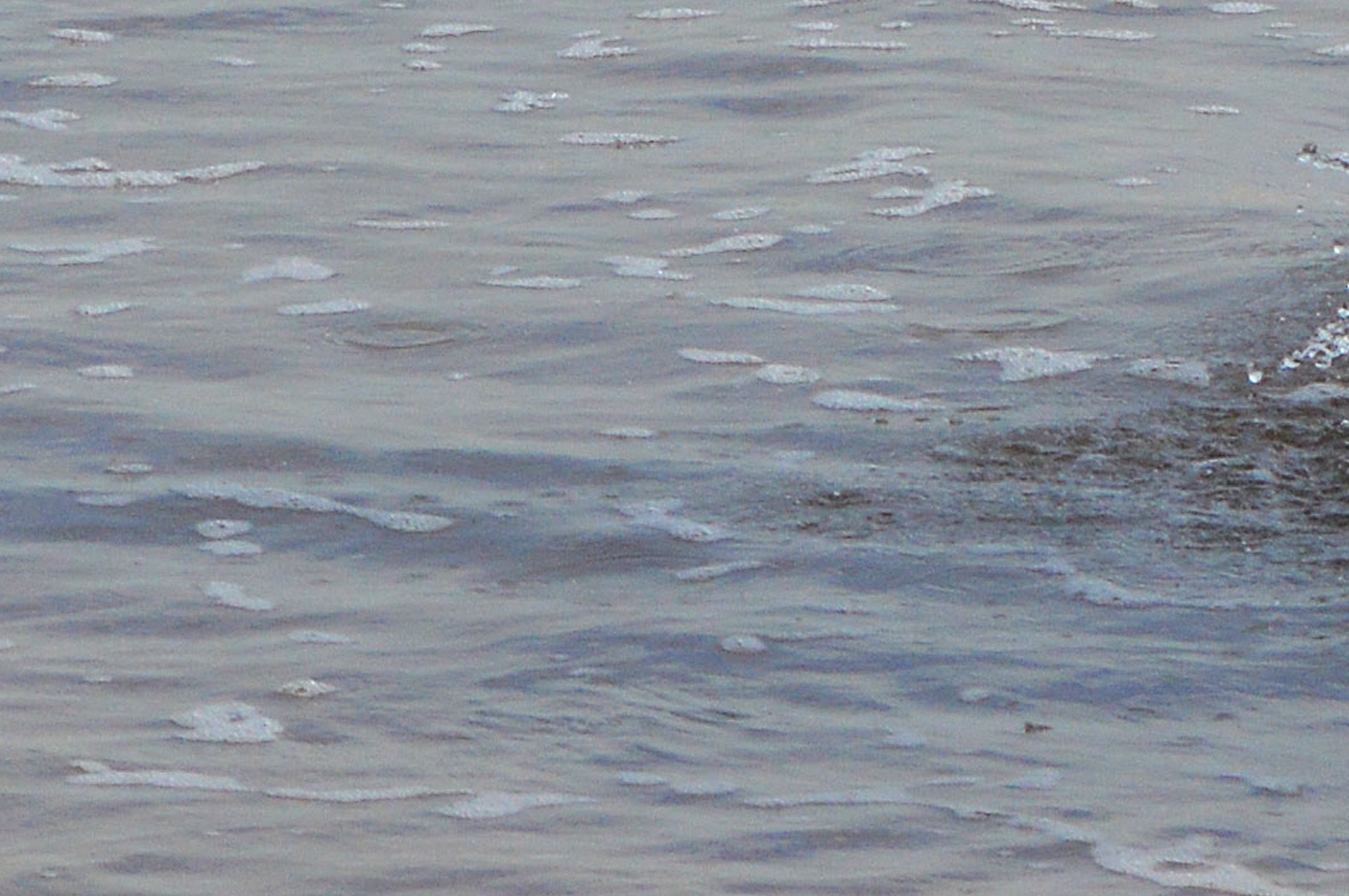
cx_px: 3143
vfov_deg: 2.7
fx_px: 18678
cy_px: -1341
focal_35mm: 499
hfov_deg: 4.1
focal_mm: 58
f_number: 7.1
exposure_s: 1/2000
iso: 400
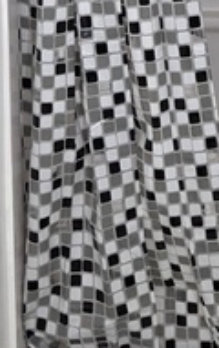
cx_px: 186
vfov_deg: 22.3
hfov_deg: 15.3
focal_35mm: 85
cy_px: -76
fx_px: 809
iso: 200
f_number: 1.8
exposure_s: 1/120
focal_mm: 5.4
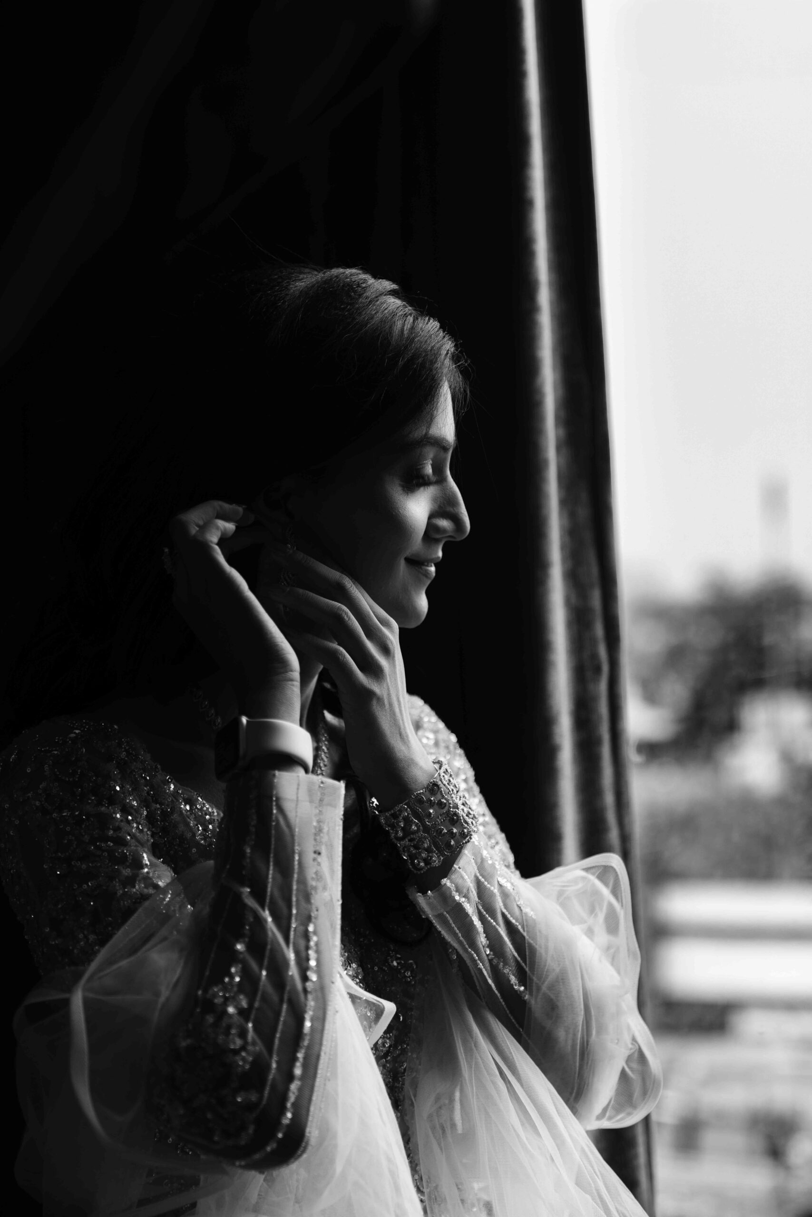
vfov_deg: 30.1
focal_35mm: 67
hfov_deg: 20.3
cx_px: 406
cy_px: 608
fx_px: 2266
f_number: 2.8
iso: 160
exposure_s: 1/80
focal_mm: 67
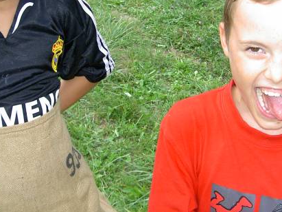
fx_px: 619
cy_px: 48
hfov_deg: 25.6
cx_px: 112
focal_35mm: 76
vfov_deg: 19.2
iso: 100
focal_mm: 8
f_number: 2.8
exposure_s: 1/80
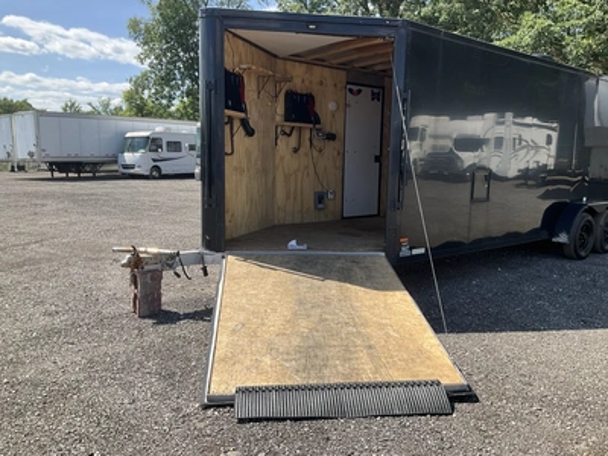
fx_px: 509
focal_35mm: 29
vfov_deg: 48.2
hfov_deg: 61.7
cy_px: 228
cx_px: 304
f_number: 1.8
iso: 25
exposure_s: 1/1195
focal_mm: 3
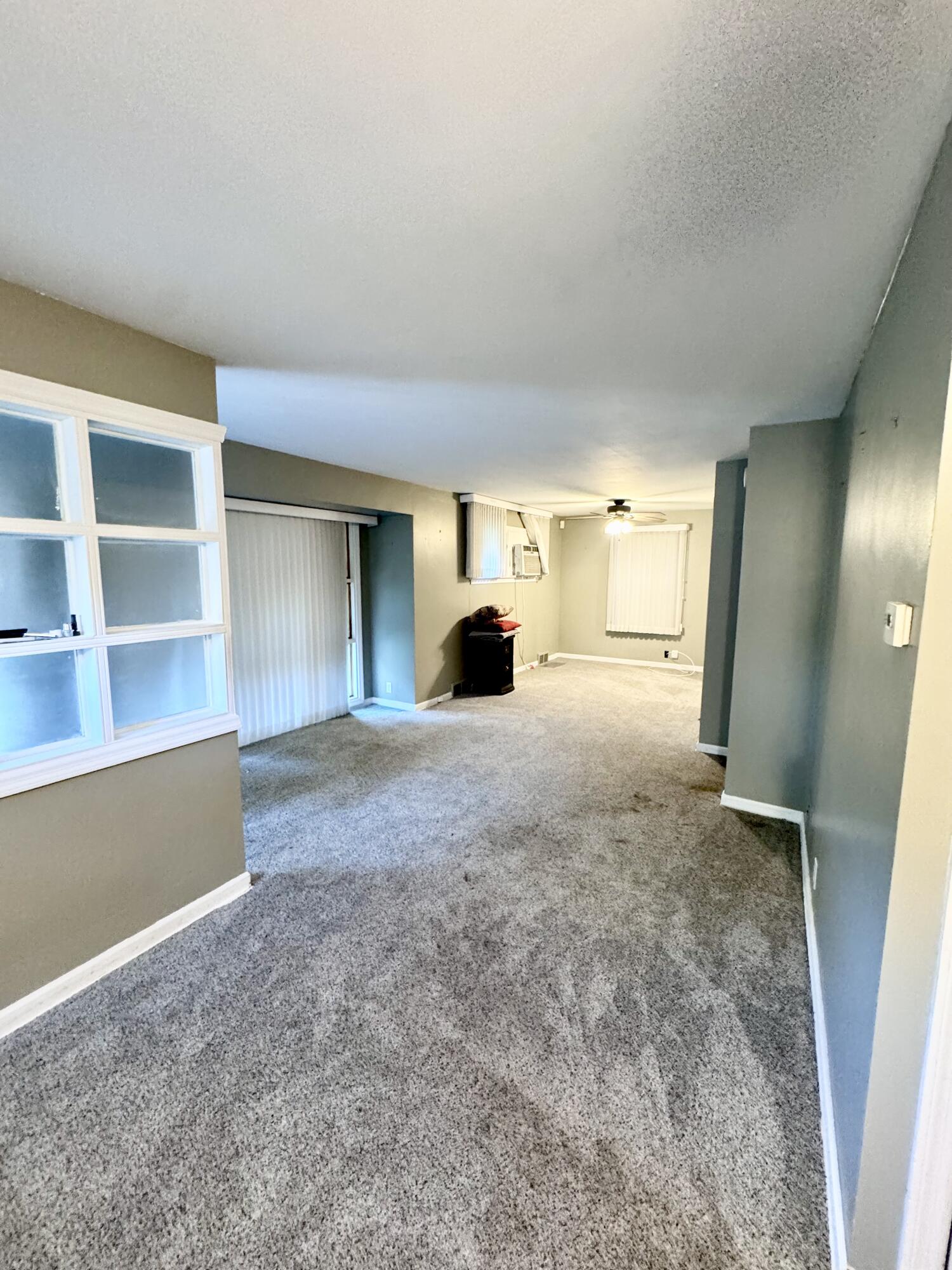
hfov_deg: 85.7
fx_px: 513
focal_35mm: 14
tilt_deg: -7.6
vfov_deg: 102.1
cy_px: 635
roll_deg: -0.3
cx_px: 476
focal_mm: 2.22
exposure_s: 1/60
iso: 500
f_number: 2.2
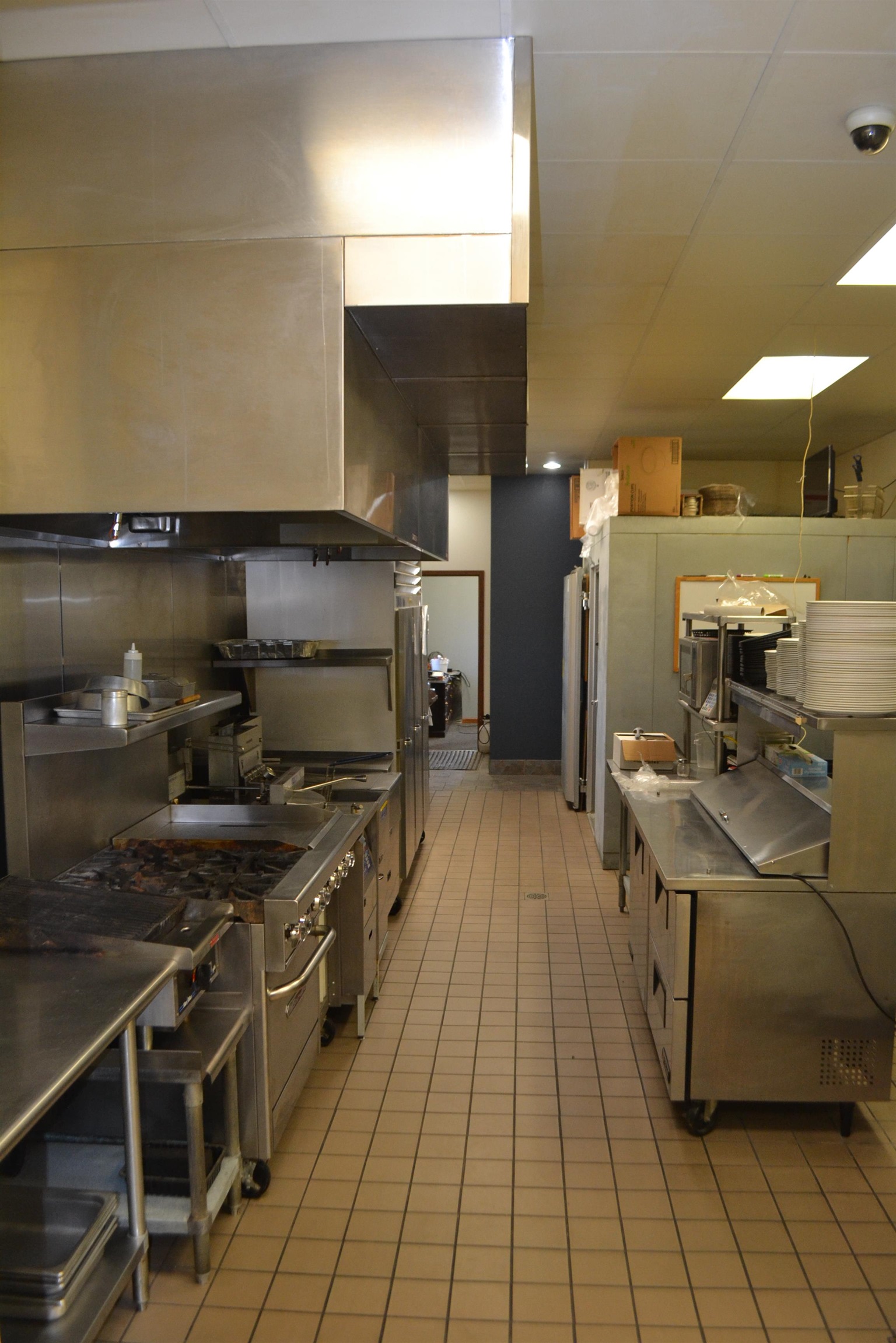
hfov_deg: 47.9
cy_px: 672
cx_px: 448
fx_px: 1008
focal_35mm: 27
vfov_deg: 67.4
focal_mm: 18
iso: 1000
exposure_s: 1/60
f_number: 3.5
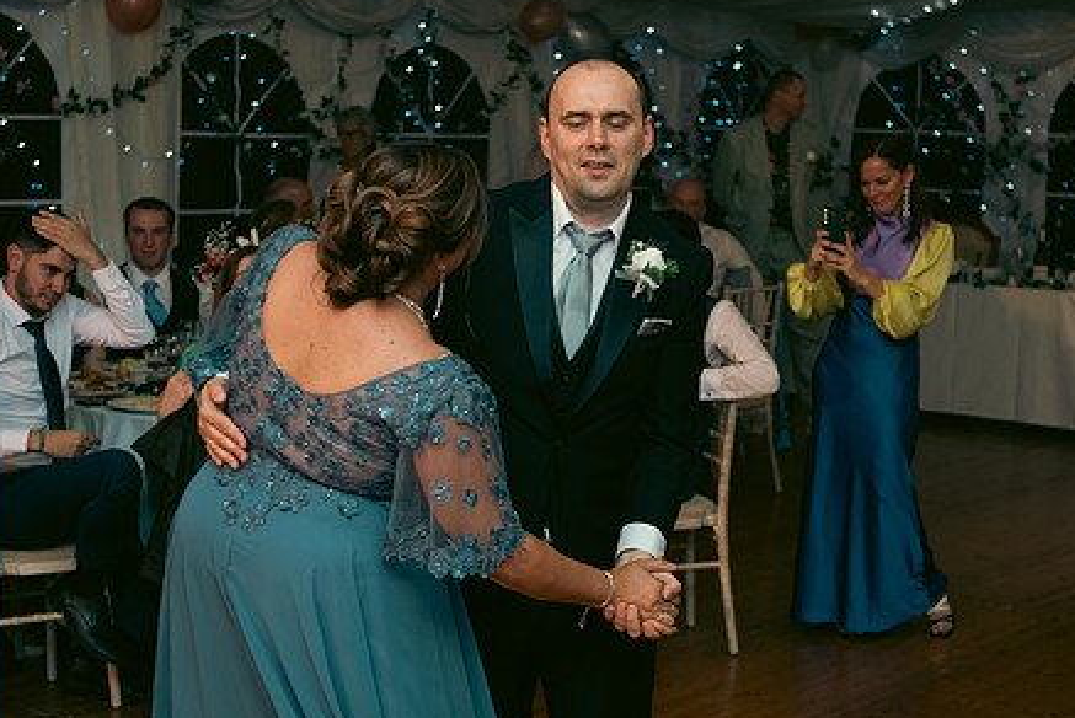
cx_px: 536
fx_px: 2181
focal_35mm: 73
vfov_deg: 18.7
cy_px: 380
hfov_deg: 27.7
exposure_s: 1/160
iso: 800
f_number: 3.5
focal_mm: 55
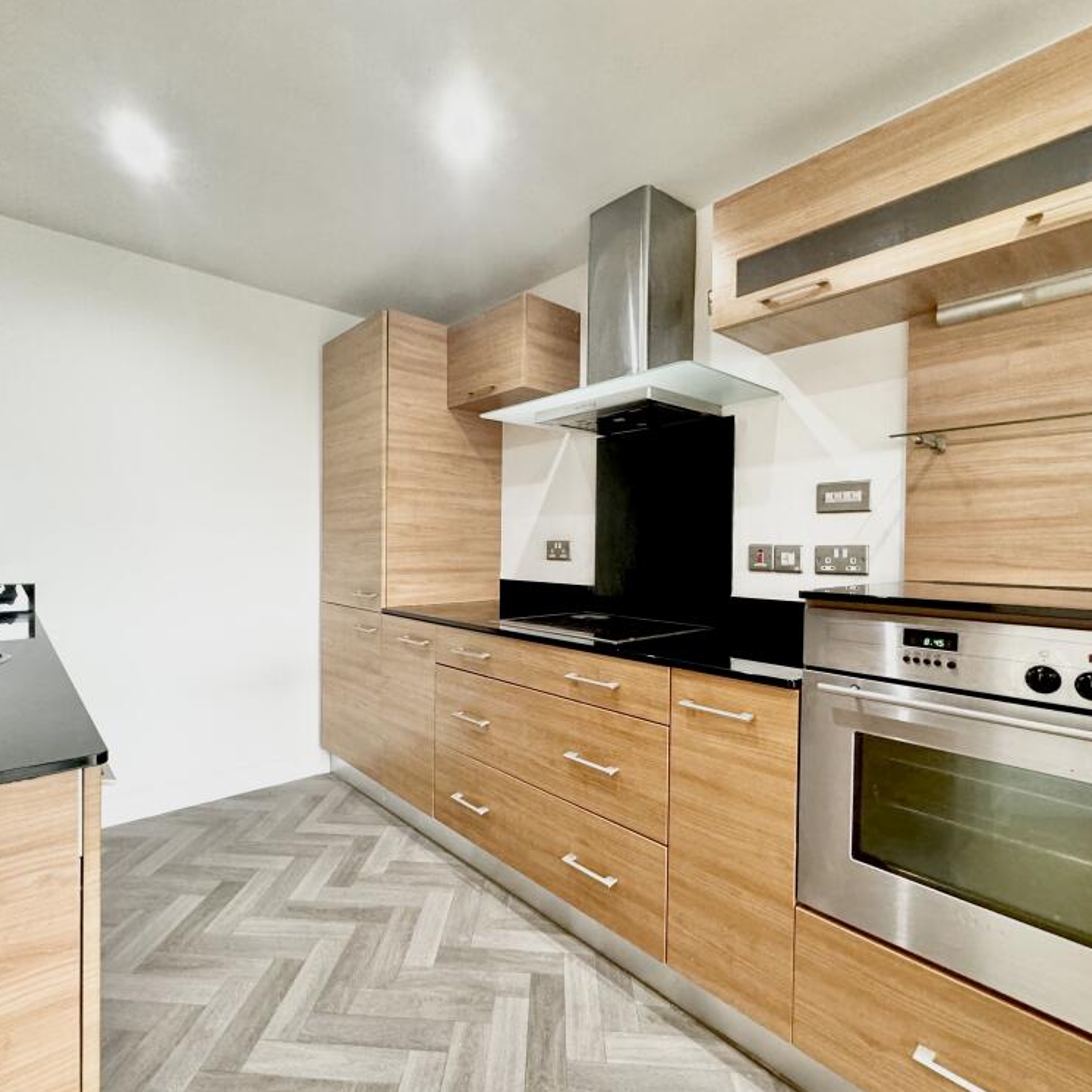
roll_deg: -0.8
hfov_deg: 83.9
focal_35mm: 17
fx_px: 607
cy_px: 557
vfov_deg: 84.0
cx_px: 517
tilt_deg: -0.4
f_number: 2.2
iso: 400
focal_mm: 2.22
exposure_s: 1/60
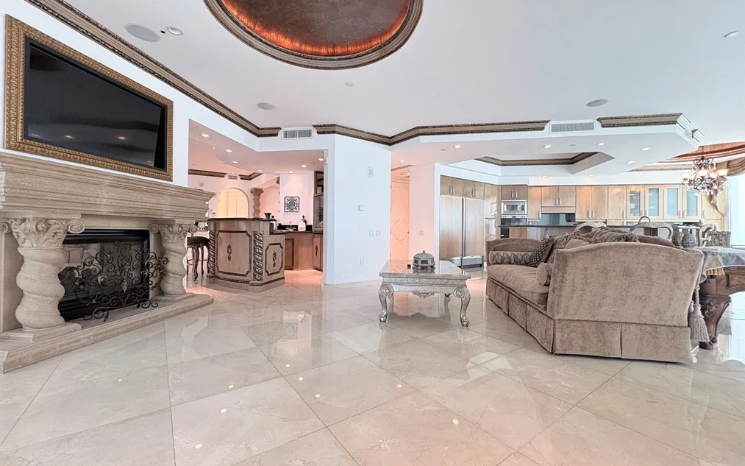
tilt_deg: +0.5
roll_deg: -0.4
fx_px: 305
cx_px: 370
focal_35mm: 15
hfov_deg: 101.5
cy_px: 228
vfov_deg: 74.8
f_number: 2.2
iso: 320
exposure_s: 1/60
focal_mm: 2.22
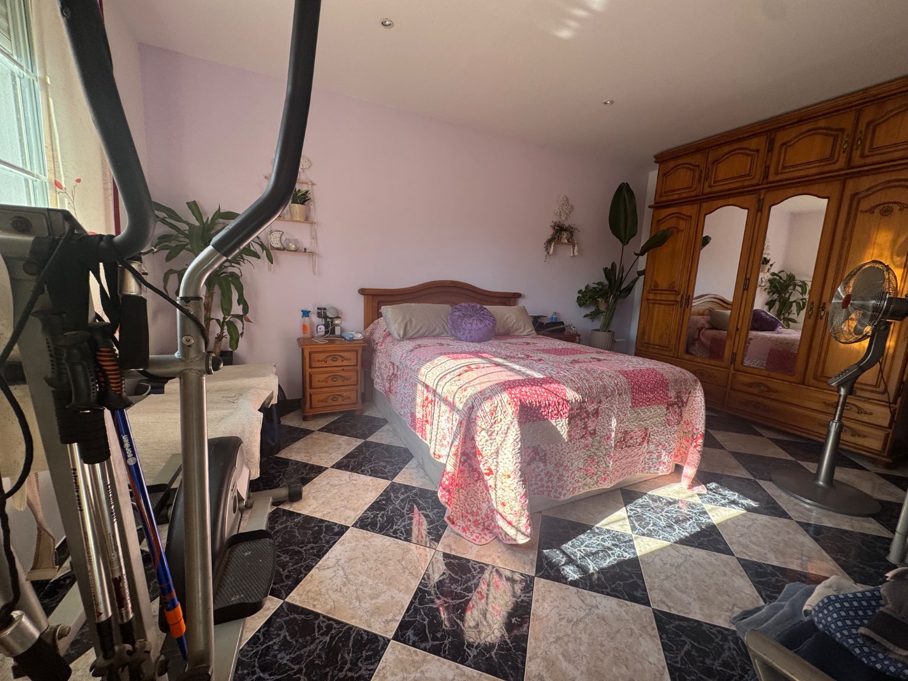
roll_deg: -1.6
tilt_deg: -8.2
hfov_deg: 102.1
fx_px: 367
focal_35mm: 14
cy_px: 340
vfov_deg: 85.7
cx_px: 454
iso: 40
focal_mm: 2.22
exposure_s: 1/159
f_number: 2.2
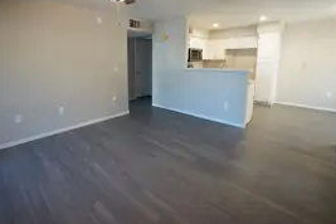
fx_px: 168
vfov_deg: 66.4
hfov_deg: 89.3
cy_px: 85
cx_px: 142
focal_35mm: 18
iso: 20000
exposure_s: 1/200
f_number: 9
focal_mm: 12
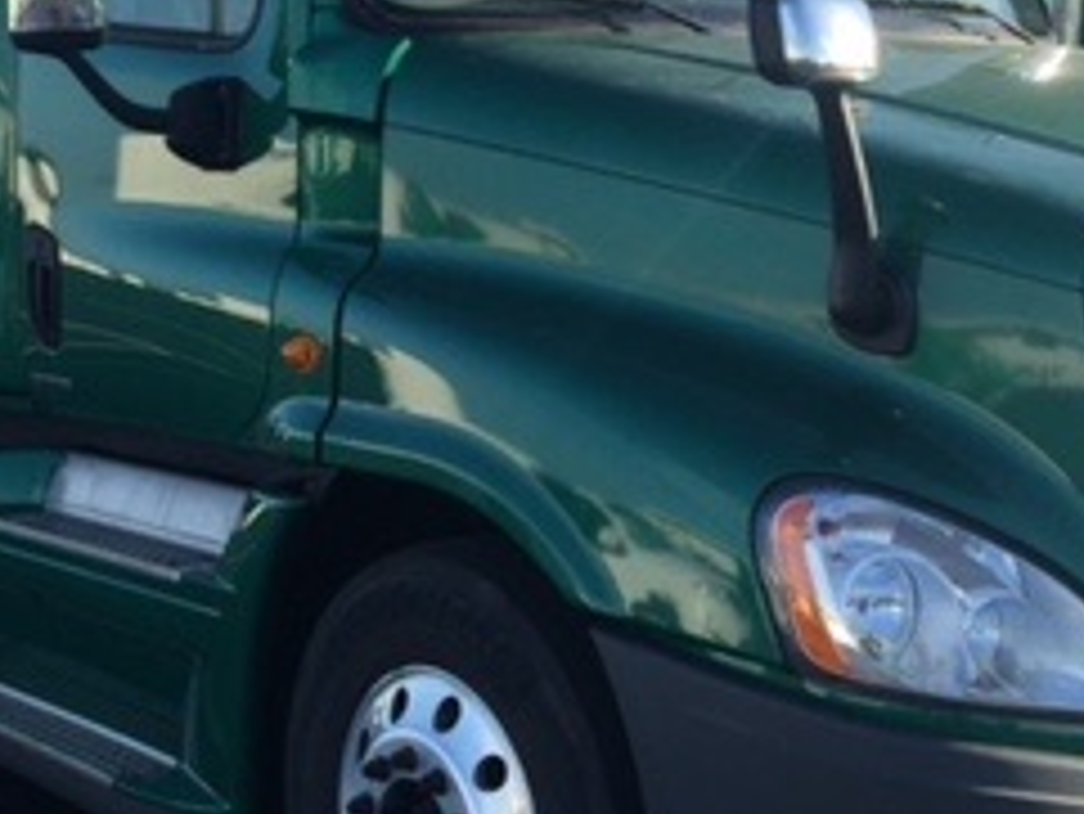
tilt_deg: -1.3
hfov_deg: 25.1
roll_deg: +0.7
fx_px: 2412
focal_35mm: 77
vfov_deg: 19.0
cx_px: 283
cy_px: 198
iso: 32
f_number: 2.2
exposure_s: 1/942
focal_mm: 4.15
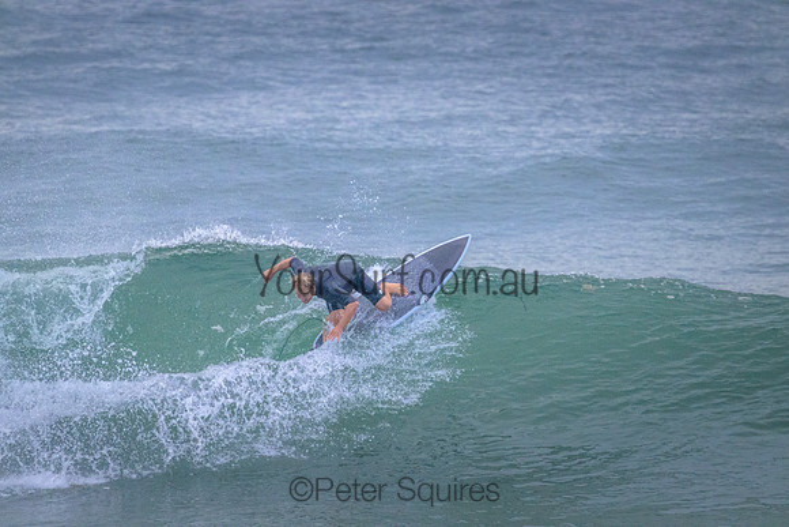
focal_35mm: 800
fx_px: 17537
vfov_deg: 1.7
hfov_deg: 2.6
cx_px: 394
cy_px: 264
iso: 8000
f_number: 11
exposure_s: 1/2000
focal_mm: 800
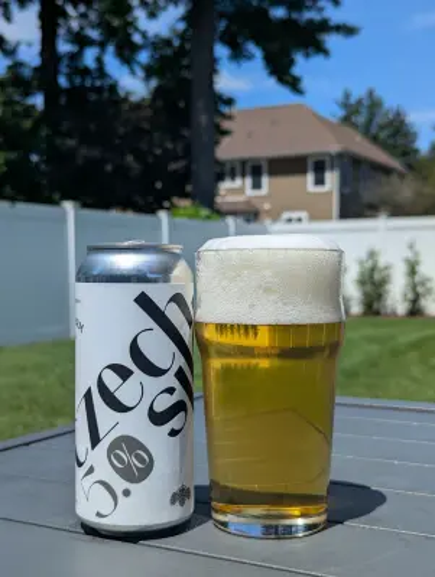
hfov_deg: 30.3
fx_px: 803
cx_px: 218
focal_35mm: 48
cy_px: 288
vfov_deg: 39.6
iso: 51
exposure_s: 1/4739
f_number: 1.85
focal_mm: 6.81
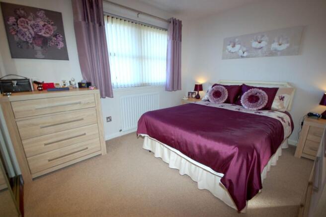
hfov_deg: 100.4
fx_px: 136
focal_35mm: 15
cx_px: 163
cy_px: 108
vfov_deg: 77.2
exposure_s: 1/60
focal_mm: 10
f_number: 4
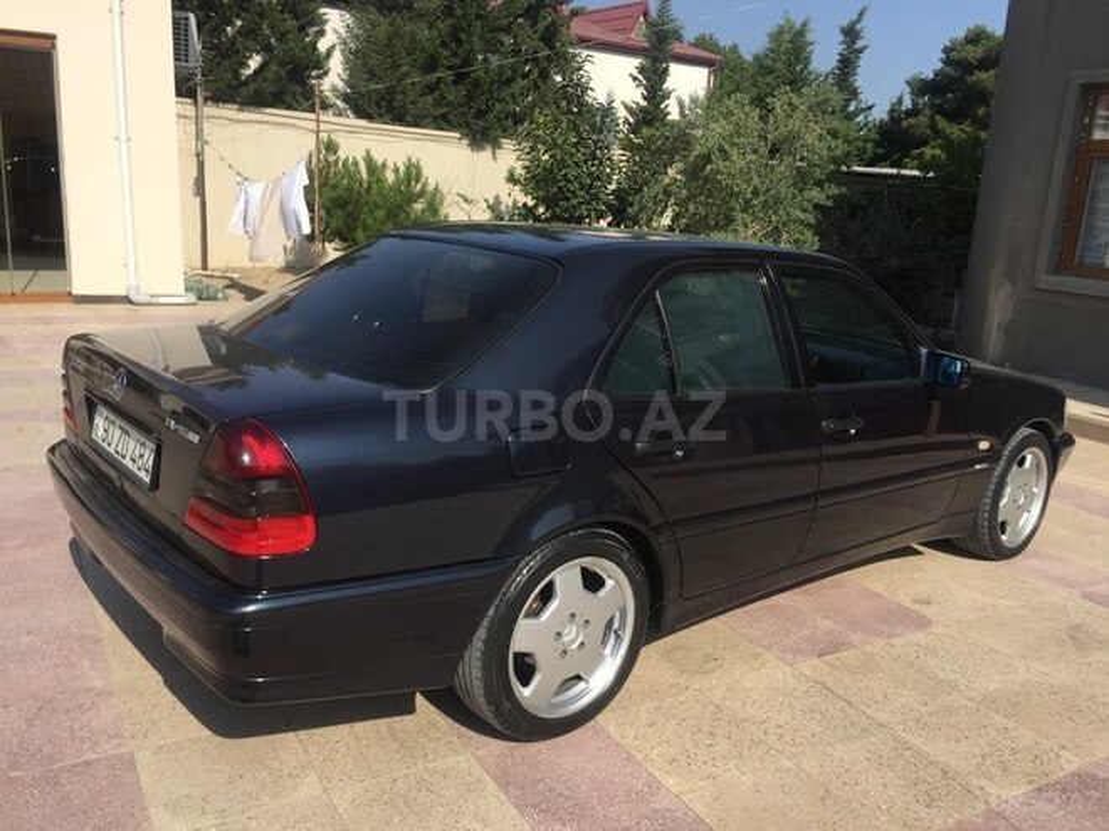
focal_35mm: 29
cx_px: 554
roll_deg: -5.2
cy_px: 416
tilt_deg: -14.2
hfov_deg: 61.7
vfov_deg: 48.2
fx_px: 929
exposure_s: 1/1980
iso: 32
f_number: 2.2
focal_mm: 4.15
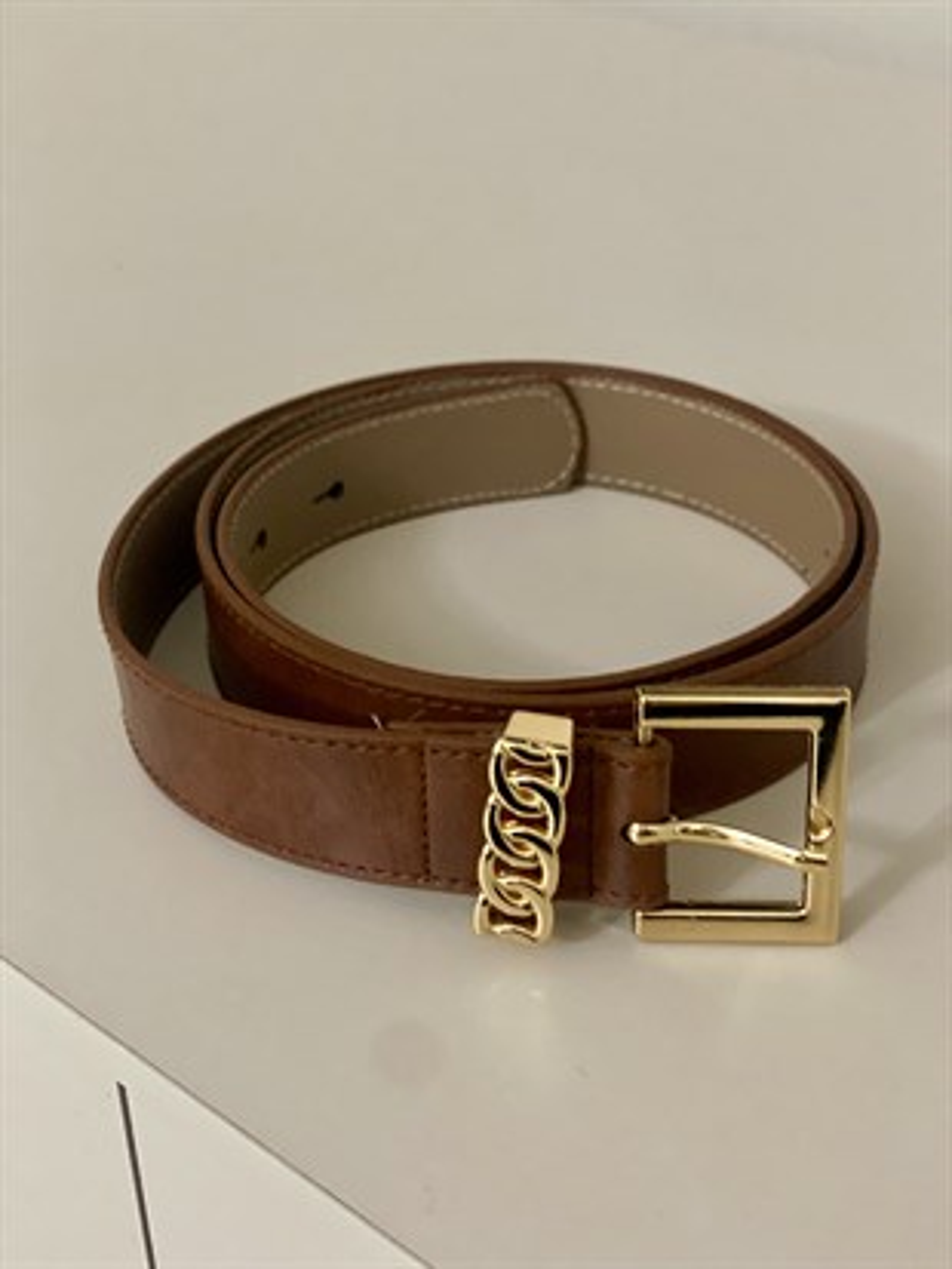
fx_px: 1906
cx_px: 476
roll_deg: +1.5
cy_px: 634
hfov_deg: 28.0
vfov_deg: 36.8
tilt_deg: -31.1
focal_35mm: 52
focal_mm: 6
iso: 400
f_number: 2
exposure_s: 1/20
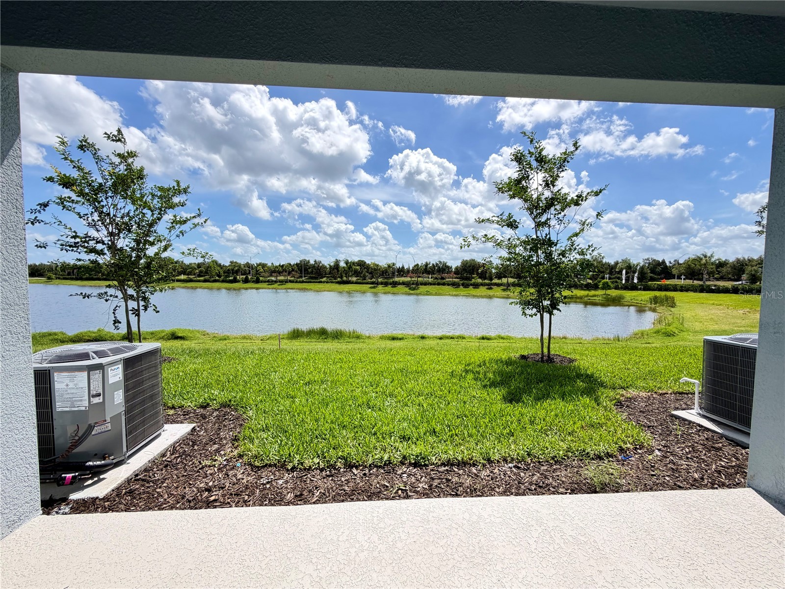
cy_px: 294
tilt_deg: -3.2
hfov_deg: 102.1
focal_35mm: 14
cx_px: 392
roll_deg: -0.1
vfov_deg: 85.7
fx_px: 317
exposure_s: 1/770
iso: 32
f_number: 2.2
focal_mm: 2.22
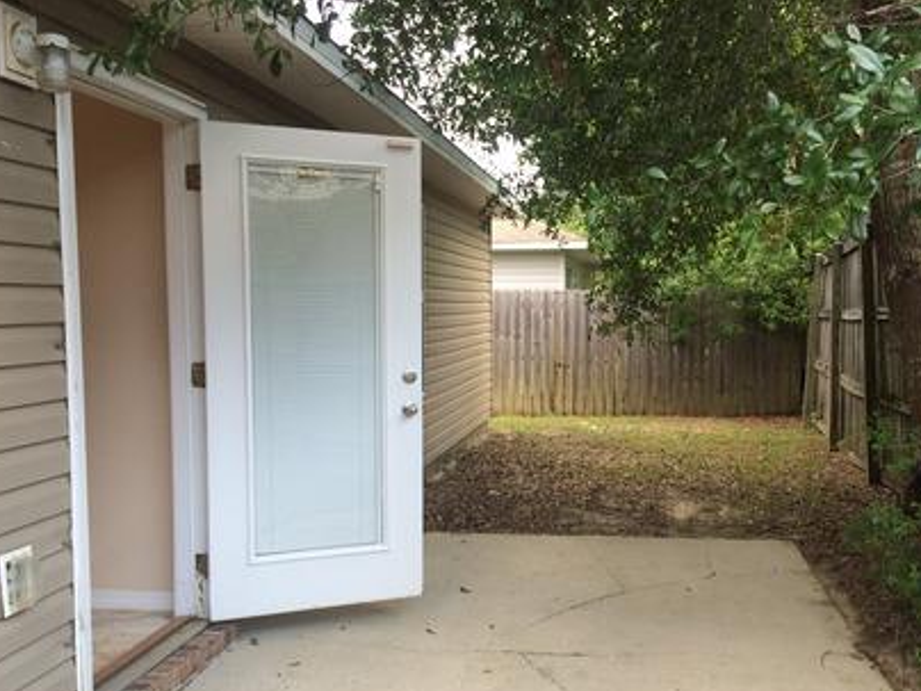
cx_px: 552
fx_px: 1011
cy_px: 397
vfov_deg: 37.6
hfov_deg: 48.7
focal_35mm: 38
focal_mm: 4.12
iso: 32
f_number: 2.2
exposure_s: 1/246
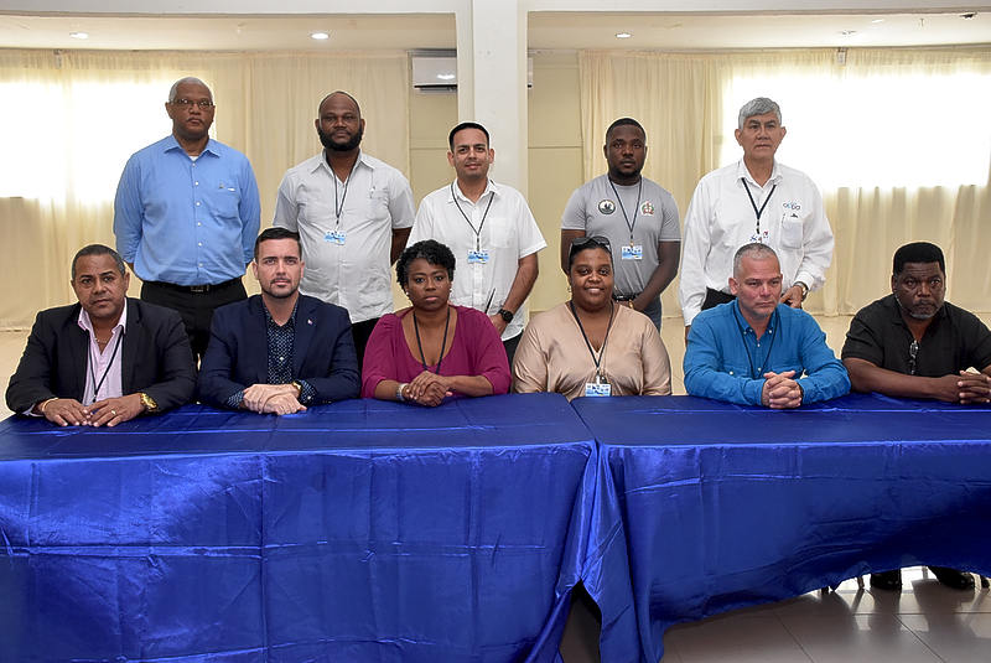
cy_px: 332
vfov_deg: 36.9
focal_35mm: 36
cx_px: 496
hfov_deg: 53.1
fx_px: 992
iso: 1600
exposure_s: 1/60
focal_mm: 24
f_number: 6.3
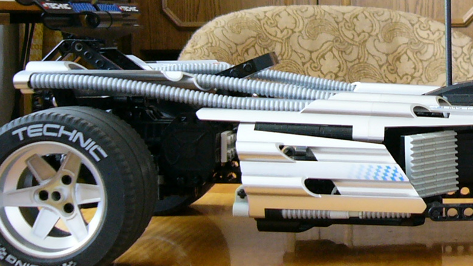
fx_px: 978
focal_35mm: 78
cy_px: 37
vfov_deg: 15.3
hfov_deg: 26.3
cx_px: 428
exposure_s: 1/8
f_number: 2.8
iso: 200
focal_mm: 5.8
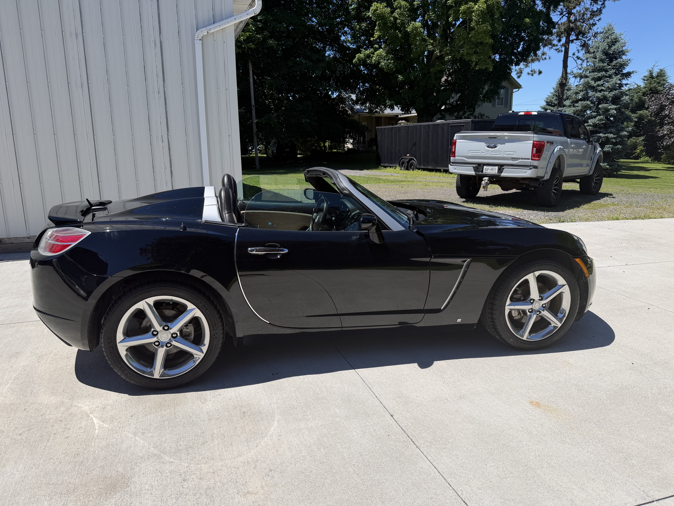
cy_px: 261
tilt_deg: -12.6
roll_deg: +1.5
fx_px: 487
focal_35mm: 25
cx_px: 328
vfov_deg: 54.9
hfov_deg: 69.4
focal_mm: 6.76
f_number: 1.78
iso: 80
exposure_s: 1/5714
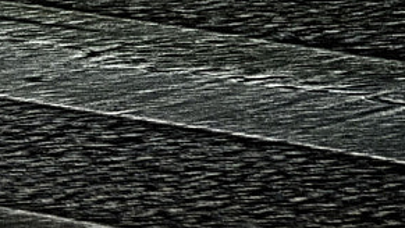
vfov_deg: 2.0
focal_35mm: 605
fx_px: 6500
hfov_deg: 3.5
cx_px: -405
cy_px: -384
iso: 1400
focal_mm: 105
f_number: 4
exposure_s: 1/30
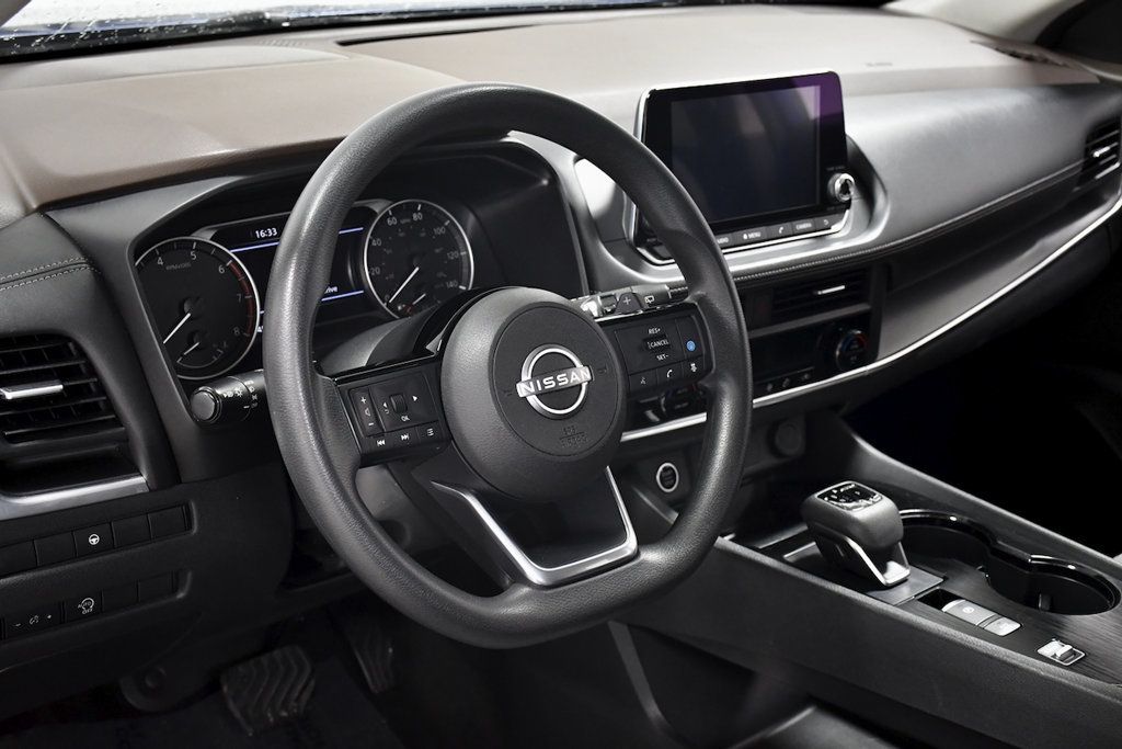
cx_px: 561
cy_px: 374
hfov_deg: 41.1
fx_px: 1496
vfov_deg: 28.1
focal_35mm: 48
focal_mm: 32
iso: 2500
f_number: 5.6
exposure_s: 1/80
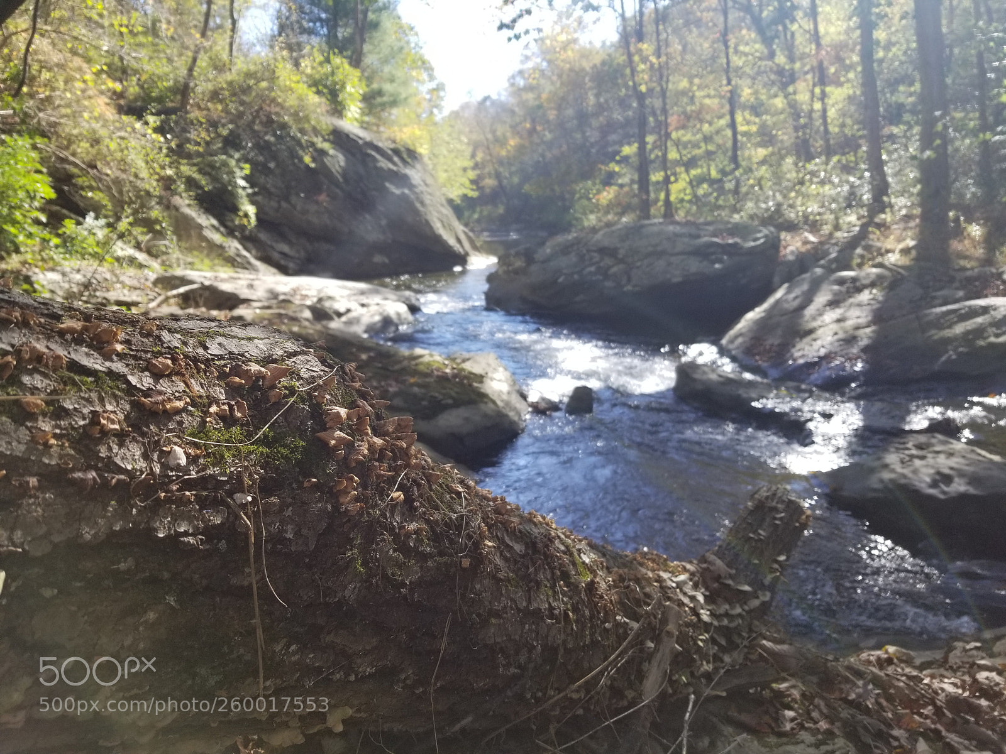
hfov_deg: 67.3
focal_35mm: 26
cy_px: 377
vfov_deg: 53.1
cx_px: 503
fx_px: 756
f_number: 1.7
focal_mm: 4.25
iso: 50
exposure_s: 1/518
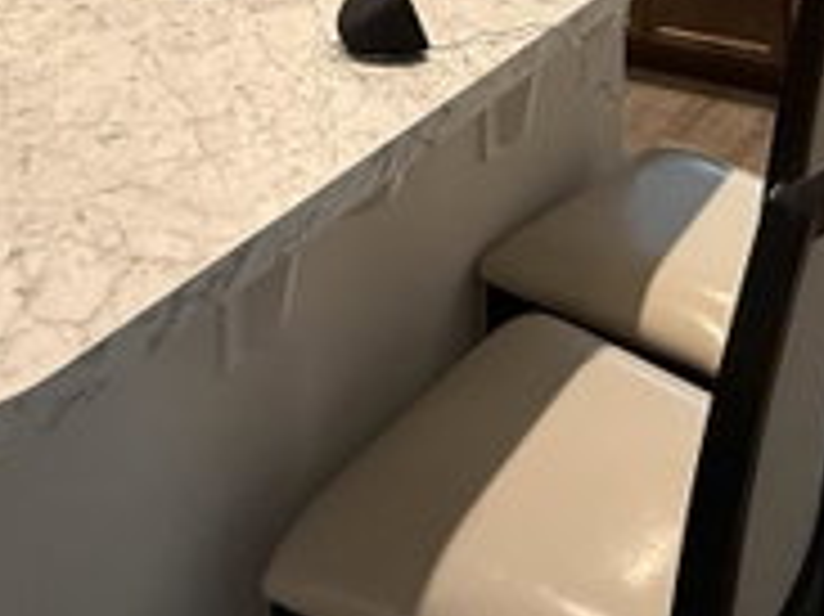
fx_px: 1166
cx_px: 556
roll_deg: +0.4
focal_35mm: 49
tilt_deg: -3.8
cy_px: -319
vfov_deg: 23.4
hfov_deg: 38.4
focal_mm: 2.22
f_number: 2.2
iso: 320
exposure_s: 1/60
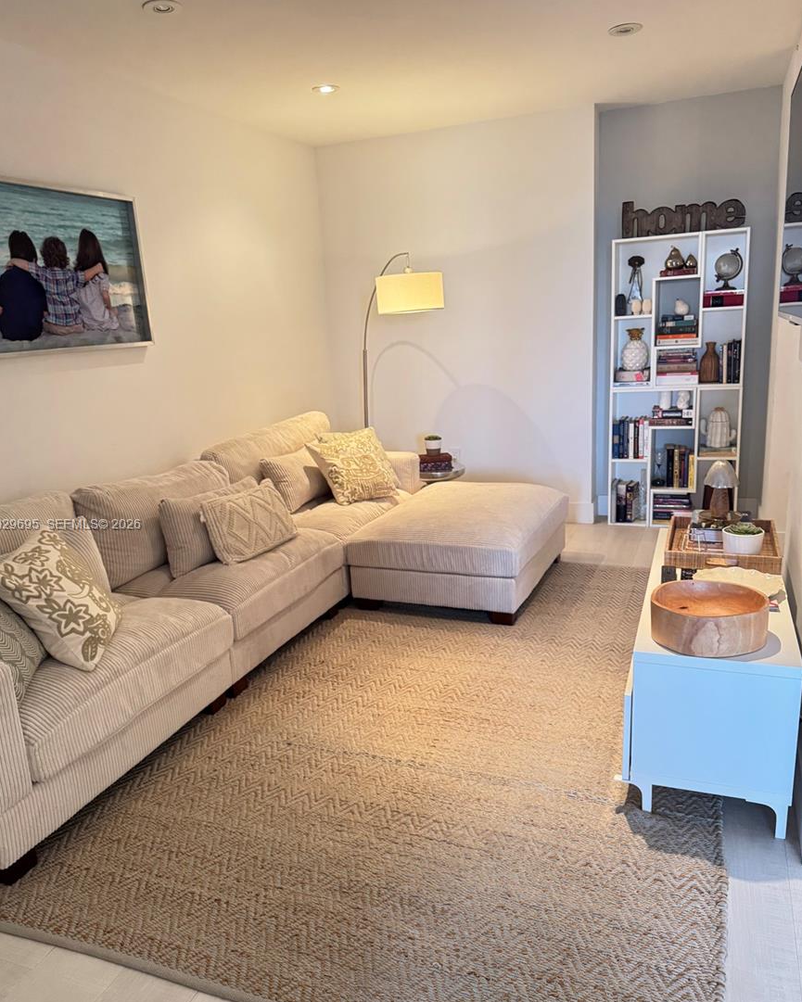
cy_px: 526
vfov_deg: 66.0
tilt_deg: -14.7
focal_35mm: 26
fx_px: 771
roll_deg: +5.0
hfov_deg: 54.9
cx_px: 387
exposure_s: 1/60
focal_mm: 6.76
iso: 500
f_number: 1.78
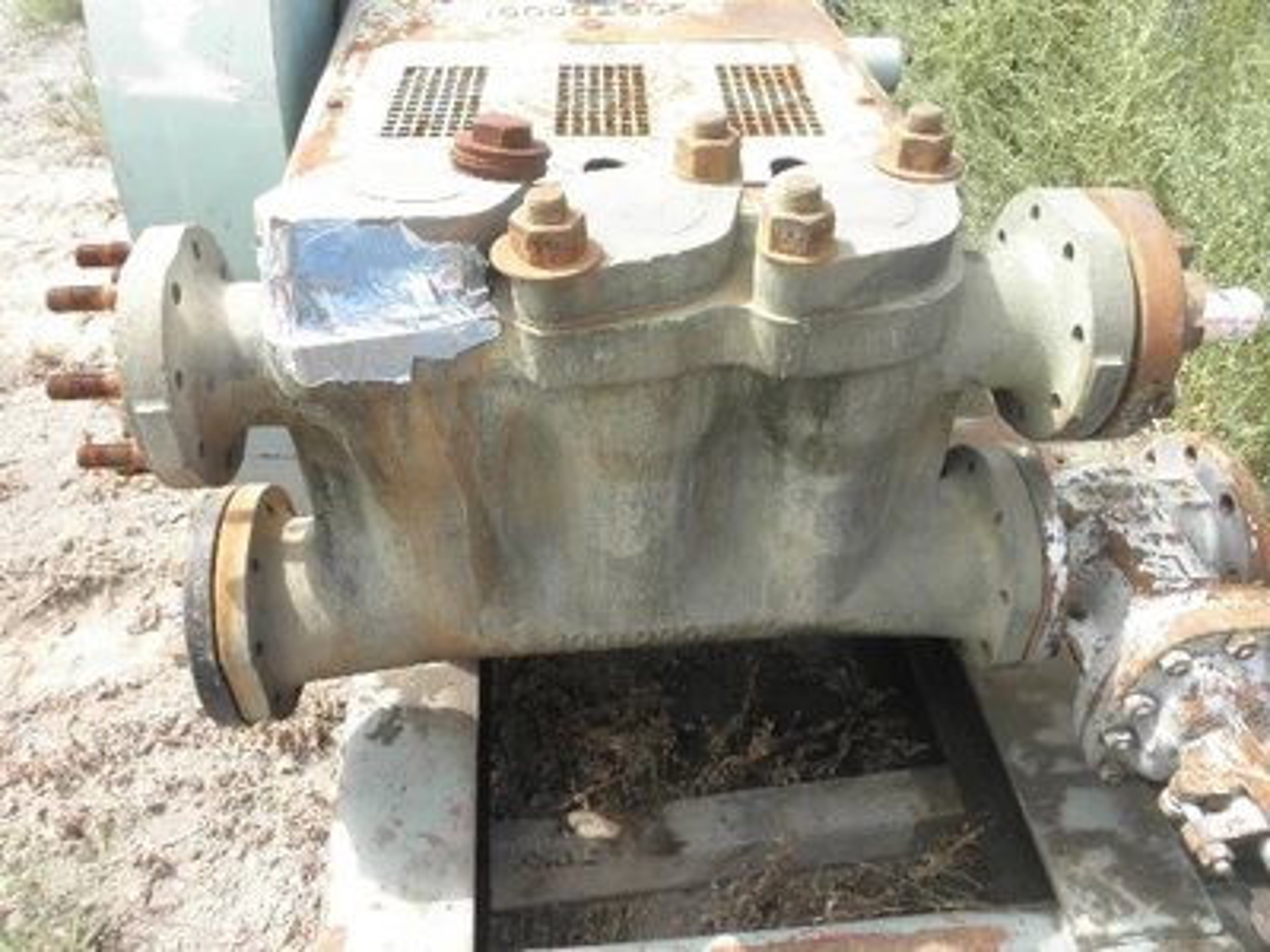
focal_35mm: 28
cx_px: 635
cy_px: 476
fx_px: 1027
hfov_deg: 63.4
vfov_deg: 49.7
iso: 64
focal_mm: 5
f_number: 3
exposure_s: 1/200
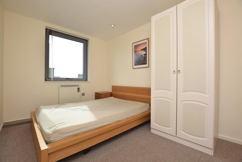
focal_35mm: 15
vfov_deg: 77.4
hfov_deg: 100.4
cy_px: 81
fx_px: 101
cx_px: 121
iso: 110
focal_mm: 10
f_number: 5.6
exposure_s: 1/125
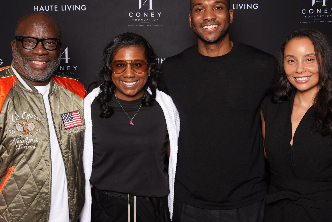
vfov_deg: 25.0
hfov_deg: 36.9
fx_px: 498
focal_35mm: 54
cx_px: 154
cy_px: 95
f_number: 6.3
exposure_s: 1/200
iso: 1000
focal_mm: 39
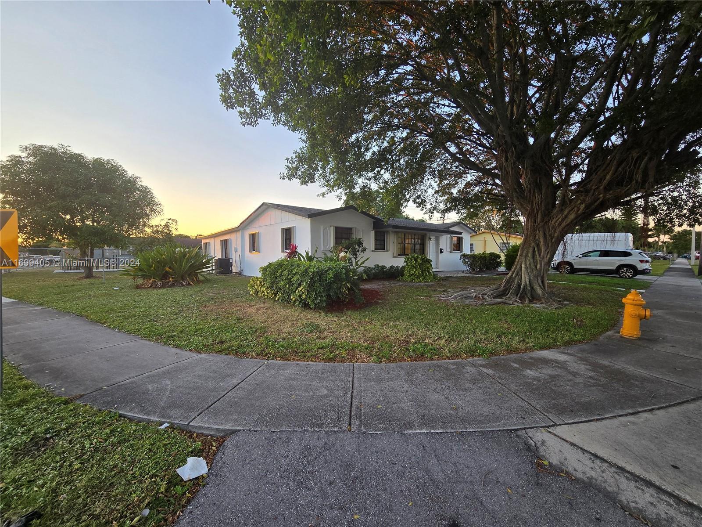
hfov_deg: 106.2
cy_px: 264
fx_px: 264
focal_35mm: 13
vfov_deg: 89.9
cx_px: 351
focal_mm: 2.2
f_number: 2.2
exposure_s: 1/120
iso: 64
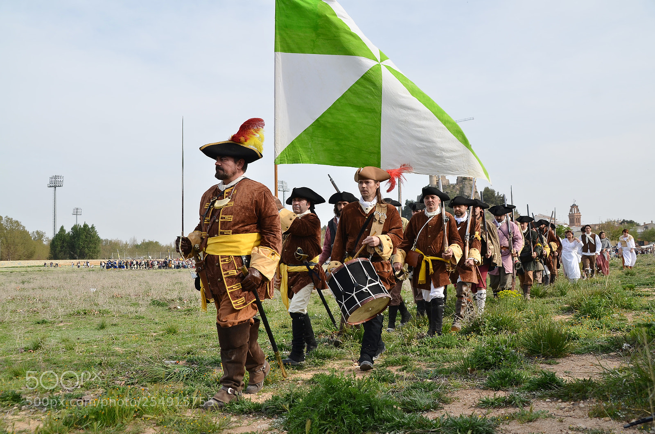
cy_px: 217
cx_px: 328
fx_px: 599
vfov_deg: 39.8
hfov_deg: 57.3
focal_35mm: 33
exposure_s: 1/250
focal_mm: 22
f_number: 6.7
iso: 100
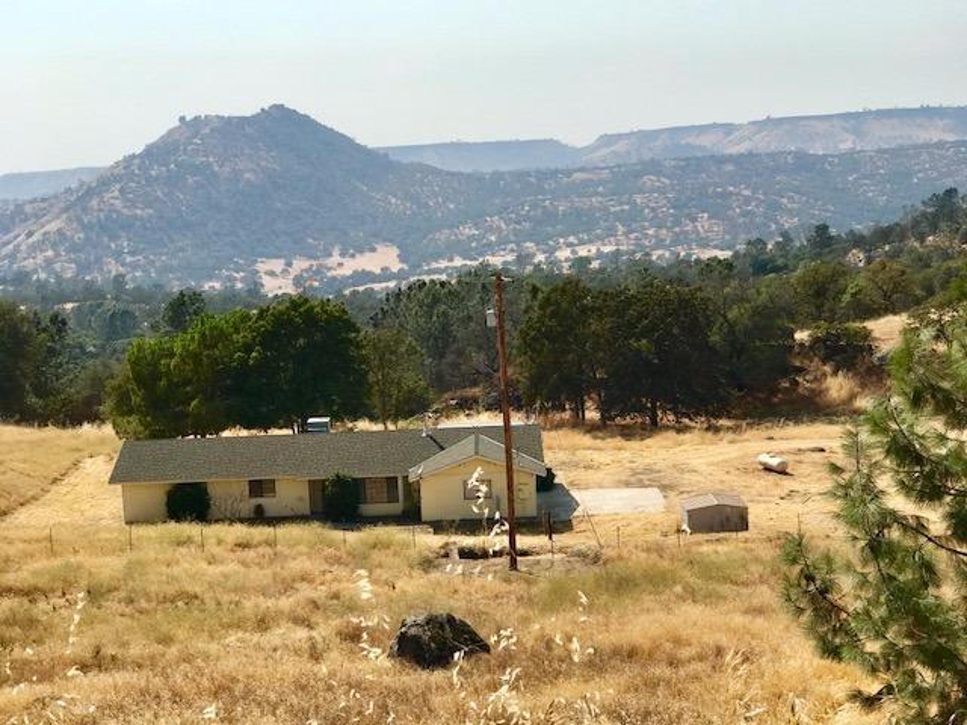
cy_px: 362
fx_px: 1592
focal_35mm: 57
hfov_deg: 33.8
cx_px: 484
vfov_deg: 25.7
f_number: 2.8
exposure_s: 1/1546
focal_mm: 6.6
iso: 20
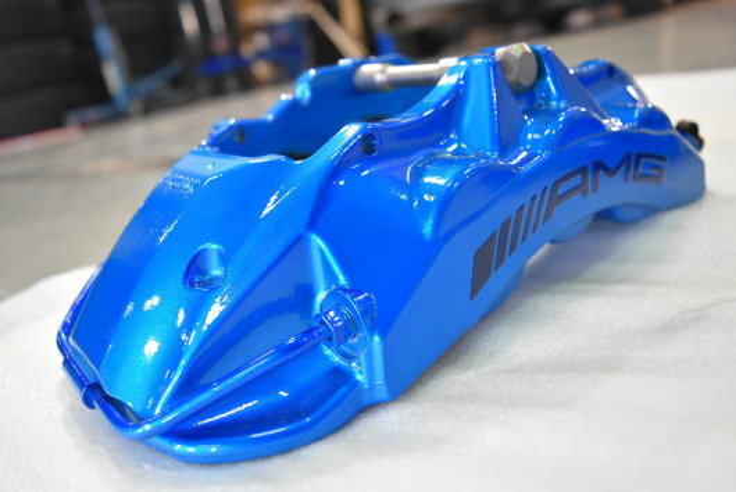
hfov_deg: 61.9
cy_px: 246
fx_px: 614
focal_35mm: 30
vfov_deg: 43.7
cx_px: 368
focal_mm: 20
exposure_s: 1/125
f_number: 4
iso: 1600
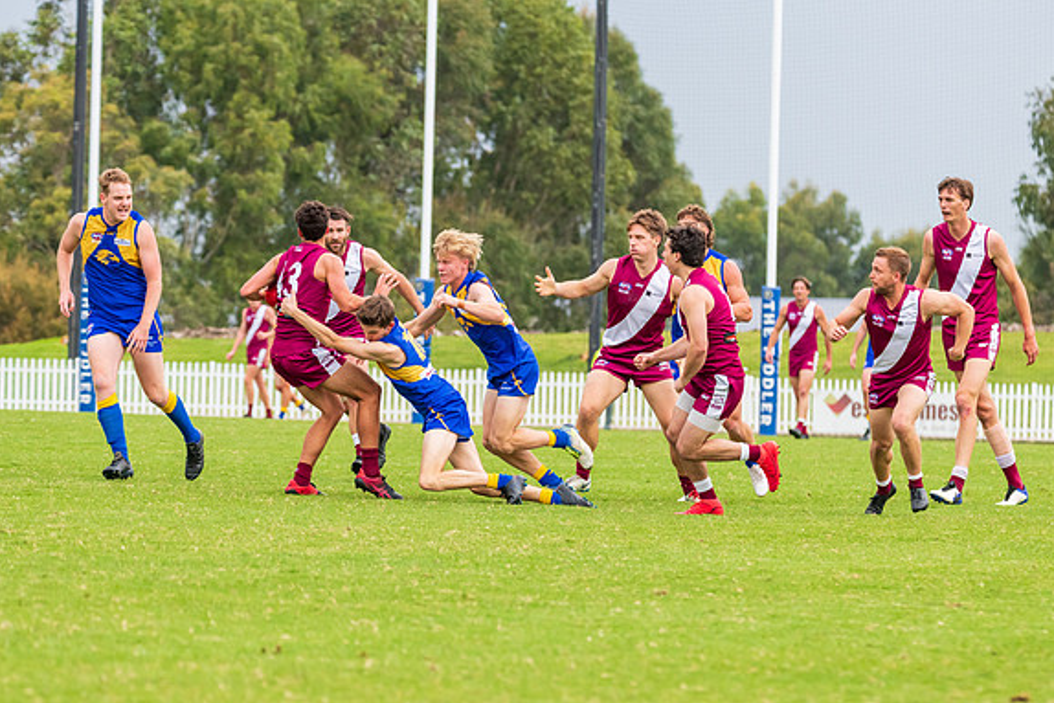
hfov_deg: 7.2
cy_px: 388
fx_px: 8404
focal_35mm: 287
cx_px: 564
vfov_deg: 4.8
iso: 1000
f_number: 8
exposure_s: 1/1250
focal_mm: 250
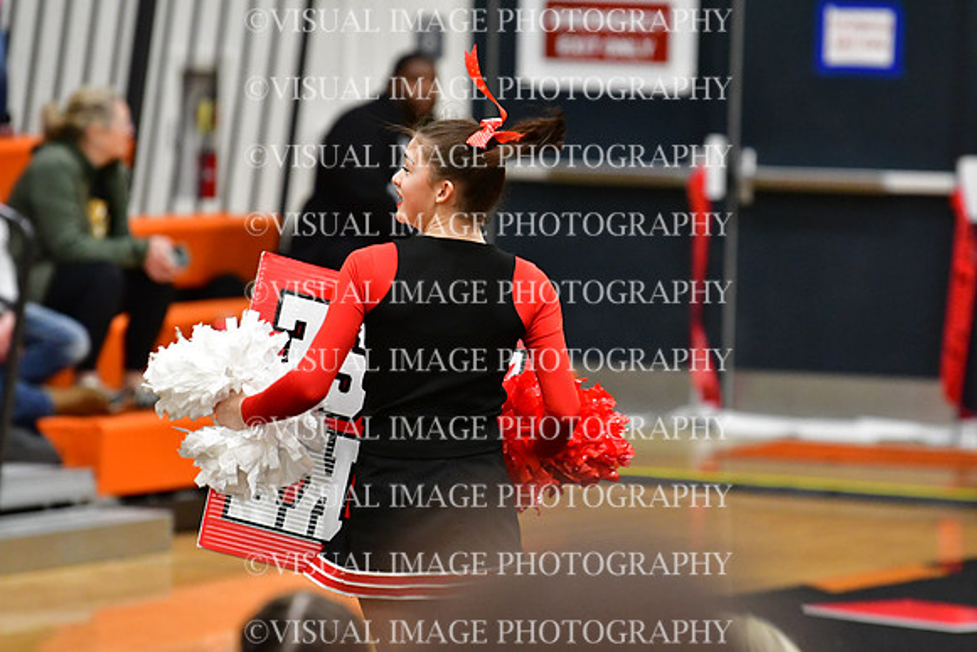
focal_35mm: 300
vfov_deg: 4.6
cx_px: 488
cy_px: 326
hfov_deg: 6.9
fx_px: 8143
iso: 5000
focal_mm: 200
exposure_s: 1/500
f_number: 3.5
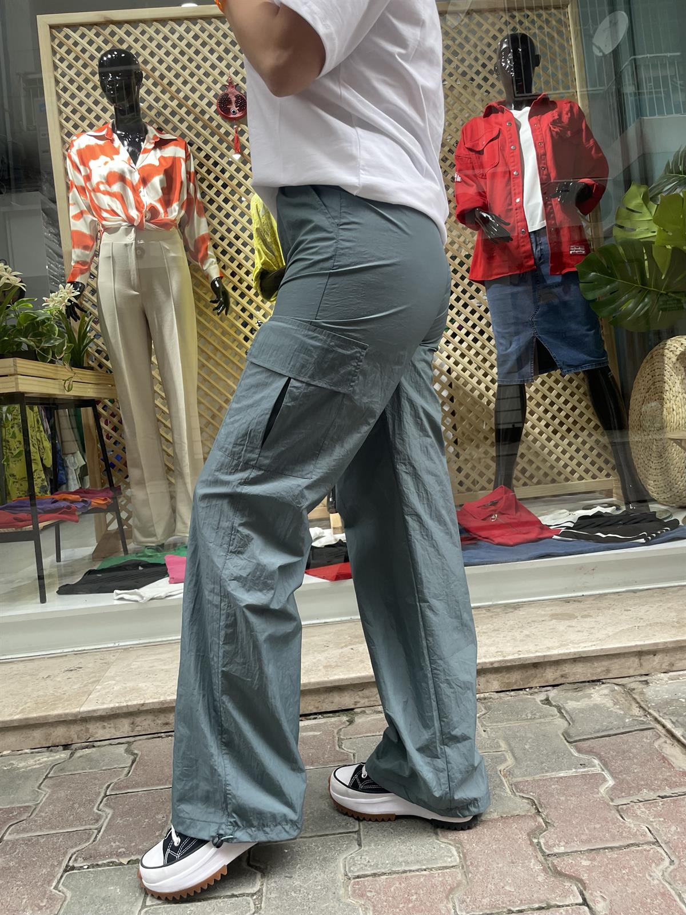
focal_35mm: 26
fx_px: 687
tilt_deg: -3.3
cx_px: 343
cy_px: 458
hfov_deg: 53.1
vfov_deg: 67.3
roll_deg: +5.1
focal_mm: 4.2
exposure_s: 1/121
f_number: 1.6
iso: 80
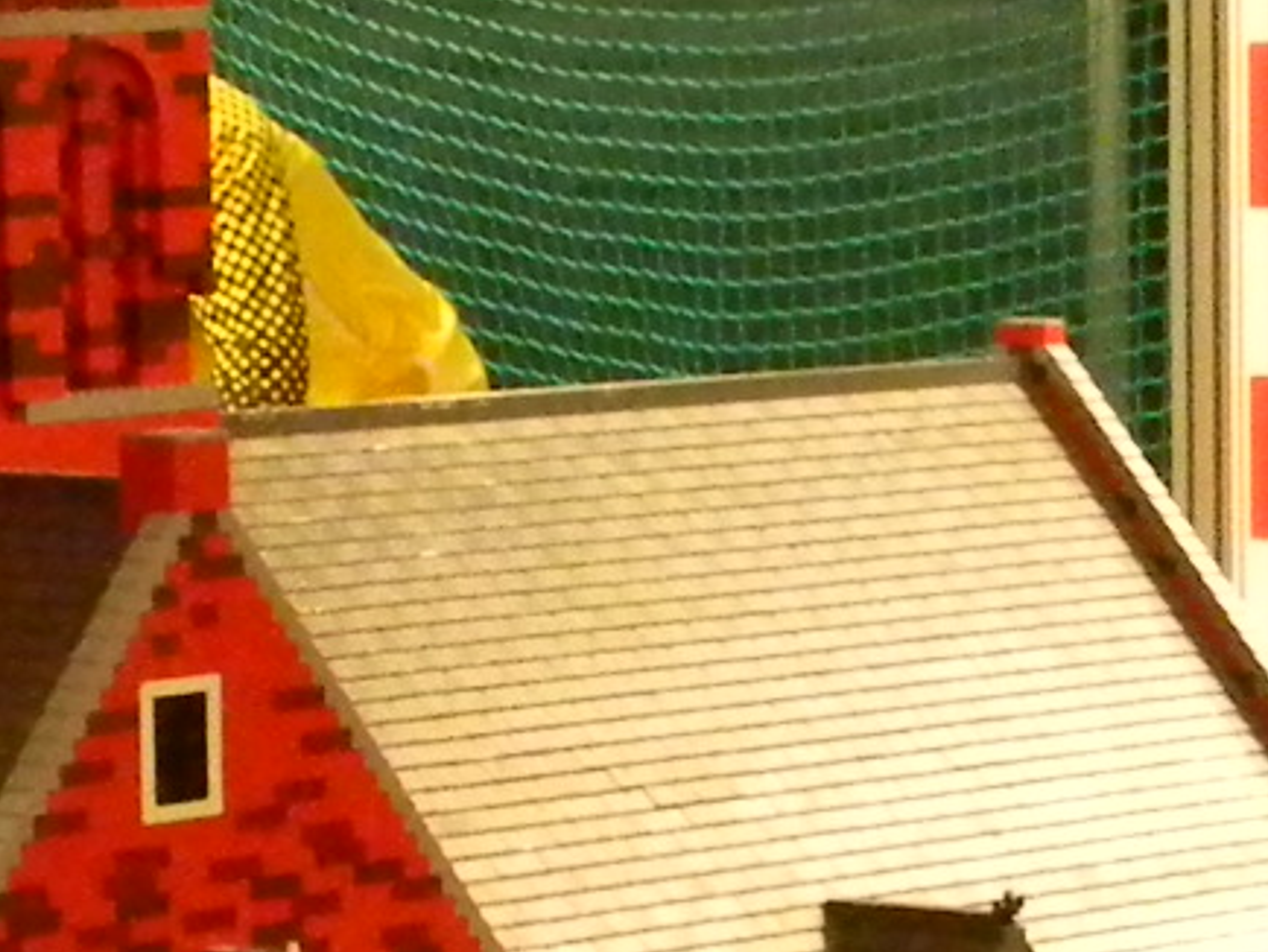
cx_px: -222
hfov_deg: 9.1
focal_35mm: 215
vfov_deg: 6.9
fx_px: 7880
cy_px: 677
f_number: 3.7
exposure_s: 1/3.6
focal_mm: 6.4
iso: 800
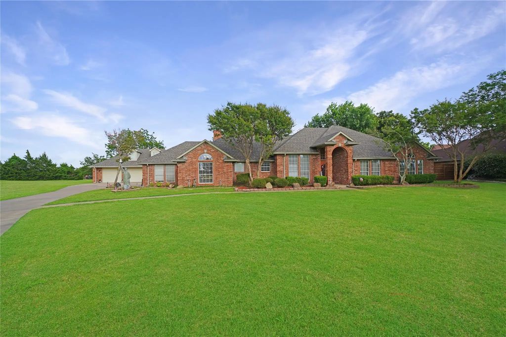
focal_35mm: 16
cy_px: 168
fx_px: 225
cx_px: 253
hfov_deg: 96.7
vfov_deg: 73.8
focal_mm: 16
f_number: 9
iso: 100
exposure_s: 1/125
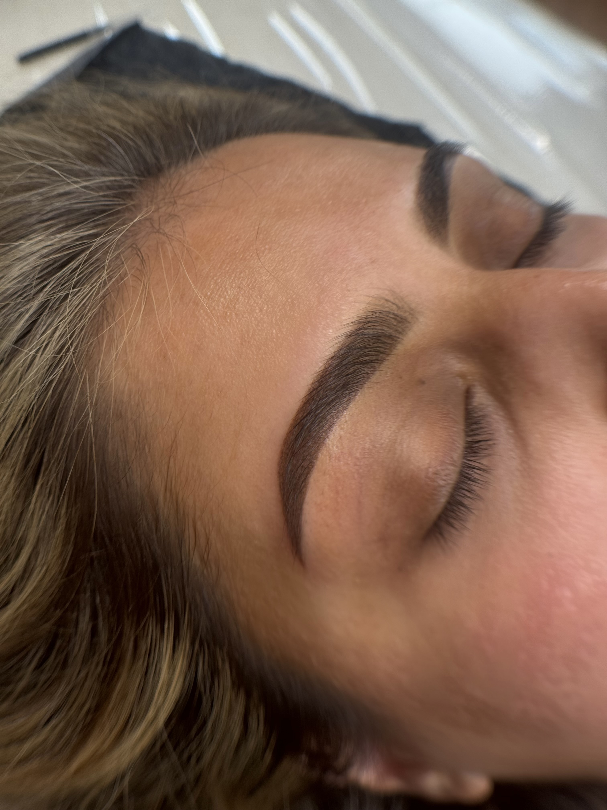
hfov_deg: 30.3
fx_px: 1122
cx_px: 304
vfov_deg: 39.7
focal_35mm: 48
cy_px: 405
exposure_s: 1/199
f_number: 1.78
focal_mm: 6.76
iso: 64
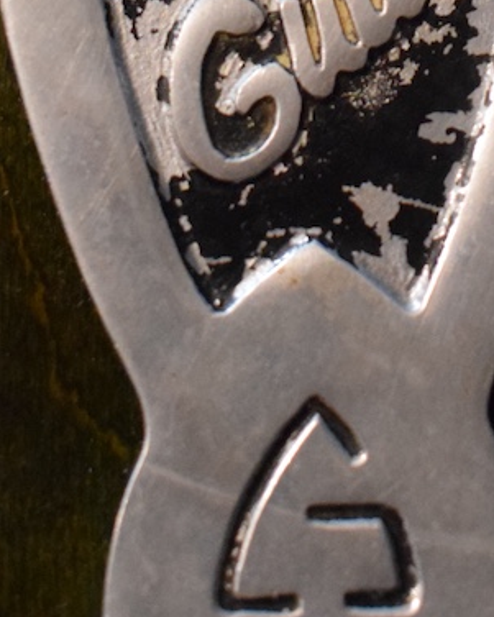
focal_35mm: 163
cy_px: -435
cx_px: 373
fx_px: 2975
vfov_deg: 11.2
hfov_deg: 9.5
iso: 3600
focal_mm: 29
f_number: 4.2
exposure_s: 1/60
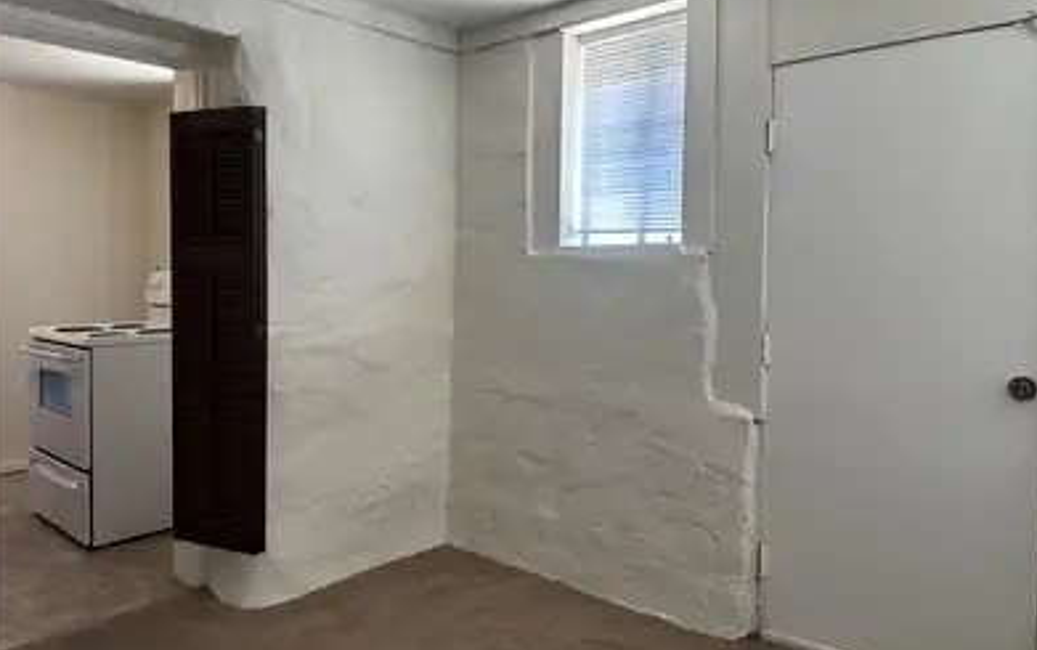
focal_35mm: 26
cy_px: 292
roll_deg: -0.9
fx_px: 735
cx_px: 517
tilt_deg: -2.3
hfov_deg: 70.4
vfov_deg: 47.6
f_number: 1.78
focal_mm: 6.86
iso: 160
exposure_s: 1/120
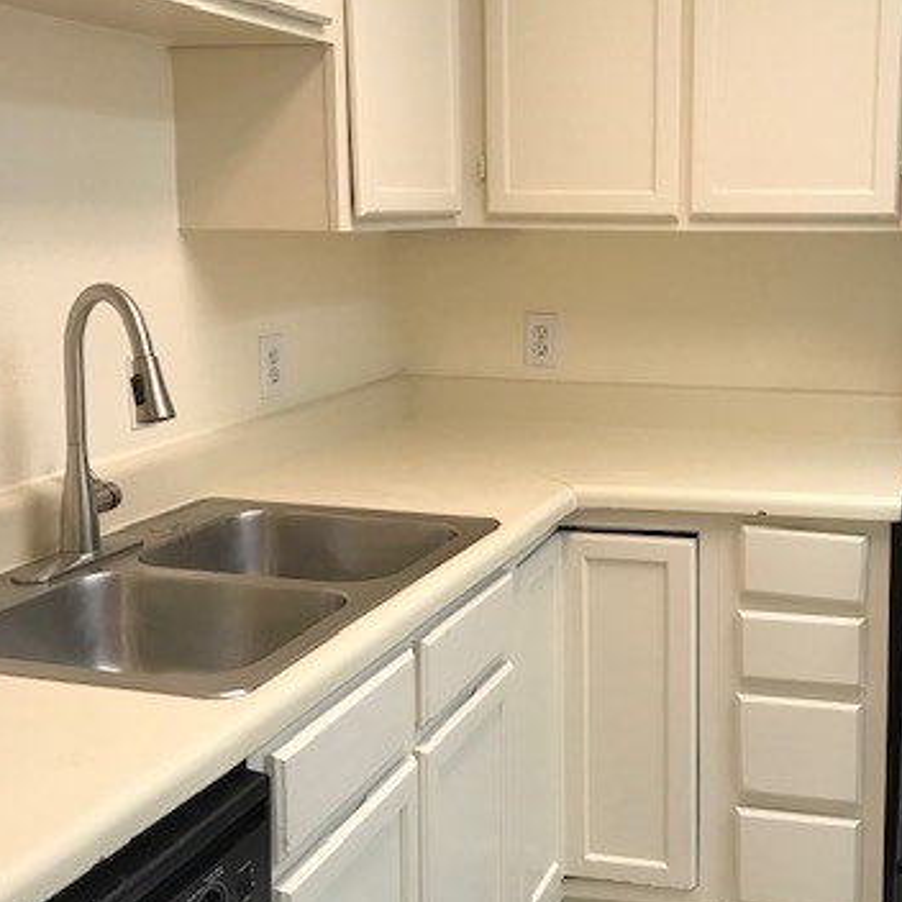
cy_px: 425
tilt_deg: -9.3
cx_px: 628
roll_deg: -0.1
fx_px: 1327
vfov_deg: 37.5
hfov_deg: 37.0
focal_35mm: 45
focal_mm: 3.99
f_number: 1.8
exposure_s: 1/40
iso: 25
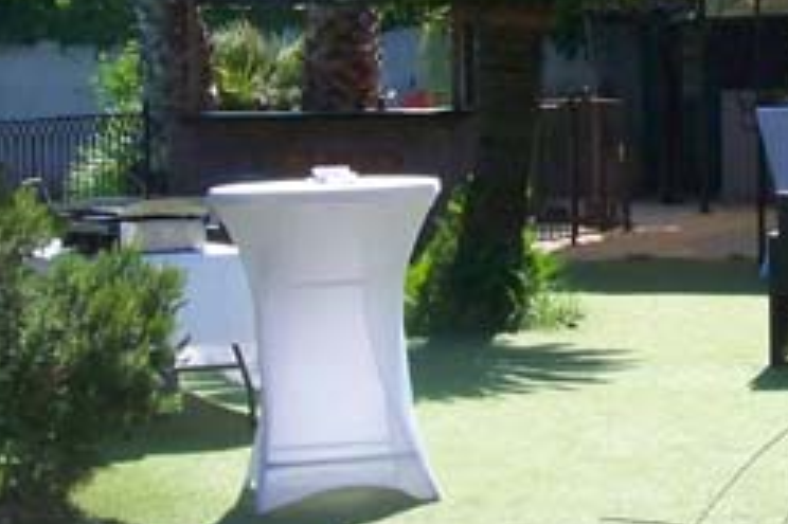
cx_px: 709
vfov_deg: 11.3
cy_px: 98
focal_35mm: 121
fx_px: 2647
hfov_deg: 16.7
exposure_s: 1/800
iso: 200
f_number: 4
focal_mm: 5.85
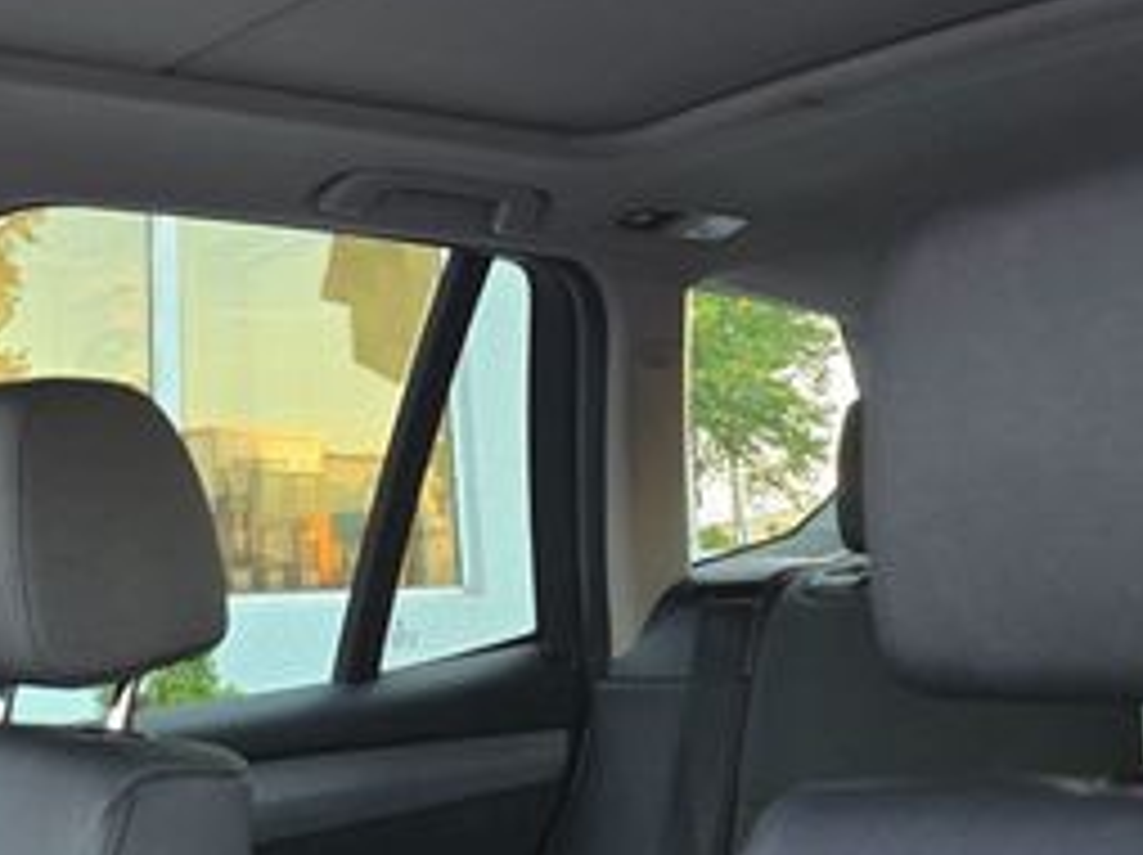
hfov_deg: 32.8
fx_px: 1913
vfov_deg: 24.4
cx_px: 320
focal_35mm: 58
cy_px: 81
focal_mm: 6.3
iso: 500
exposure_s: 1/120
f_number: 1.7
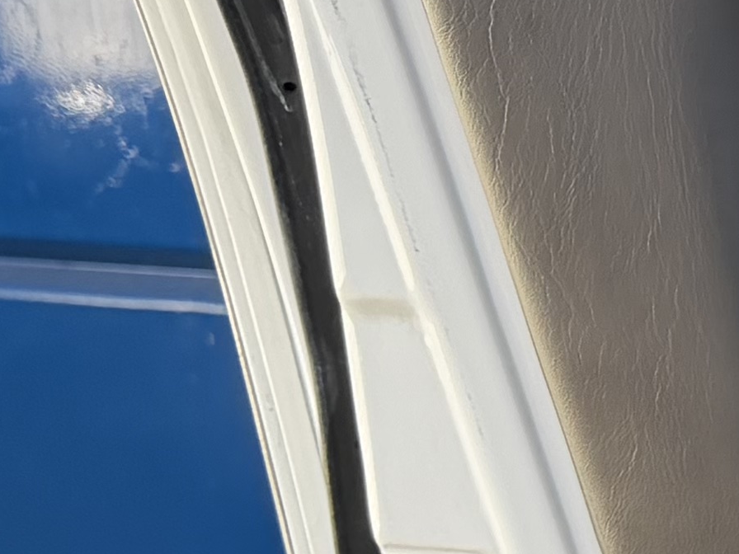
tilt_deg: -21.1
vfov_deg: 9.4
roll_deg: -3.1
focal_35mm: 153
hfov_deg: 9.9
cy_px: 845
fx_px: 3266
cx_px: 2168
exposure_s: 1/665
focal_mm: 6.76
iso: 100
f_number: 1.78
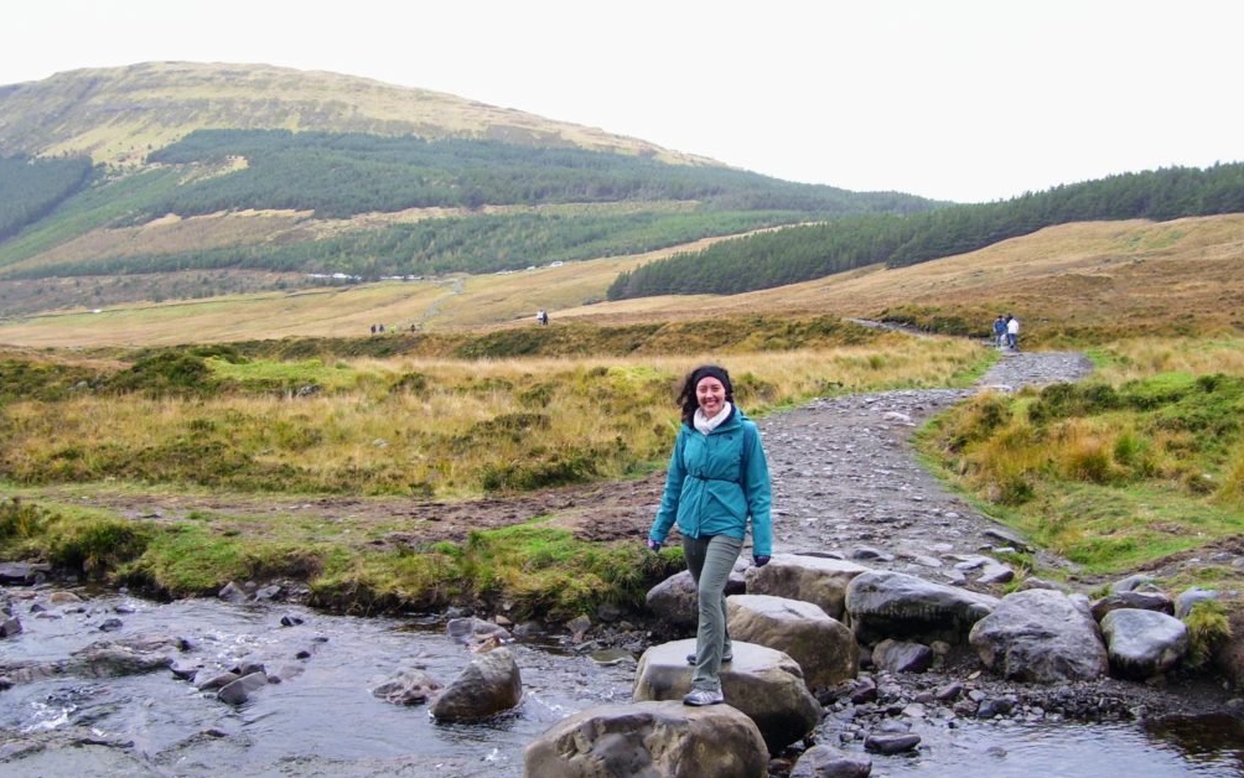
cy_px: 456
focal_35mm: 40
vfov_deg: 31.9
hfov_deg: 49.3
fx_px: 1356
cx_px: 612
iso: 80
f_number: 2.7
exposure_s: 1/125
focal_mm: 6
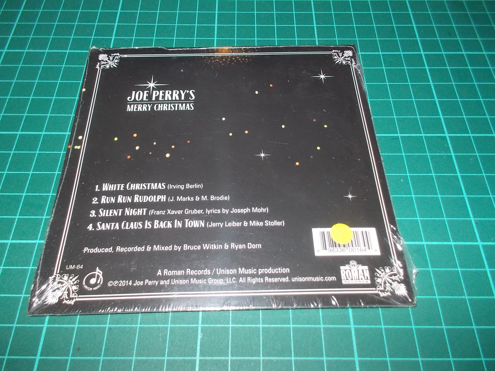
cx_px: 248
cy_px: 186
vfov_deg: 48.2
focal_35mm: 29
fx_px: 415
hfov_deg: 61.7
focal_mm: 4.1
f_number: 3.3
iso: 200
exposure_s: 1/30
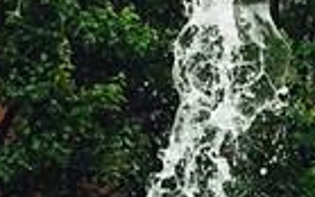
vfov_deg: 5.8
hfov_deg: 9.2
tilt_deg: +3.4
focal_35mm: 227
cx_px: 258
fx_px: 1950
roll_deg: -1.5
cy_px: 242
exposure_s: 1/513
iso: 25
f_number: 2.2
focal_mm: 4.15
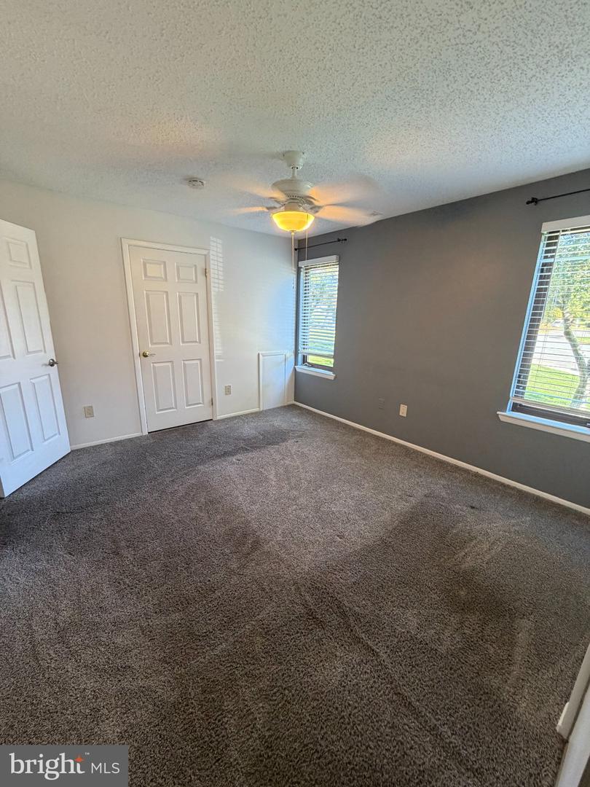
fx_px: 318
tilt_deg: -14.5
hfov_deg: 85.7
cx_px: 295
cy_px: 394
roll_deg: -0.8
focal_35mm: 14
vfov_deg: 102.1
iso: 250
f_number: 2.2
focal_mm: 2.22
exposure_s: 1/60
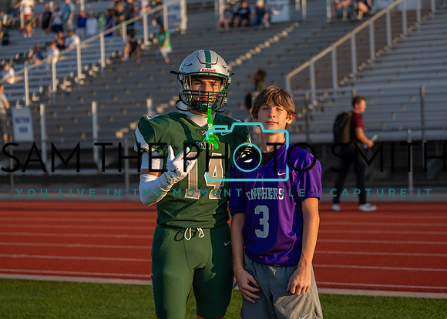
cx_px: 248
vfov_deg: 17.2
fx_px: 1055
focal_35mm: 83
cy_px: 140
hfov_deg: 23.9
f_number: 2.8
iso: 160
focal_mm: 70
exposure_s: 1/1600
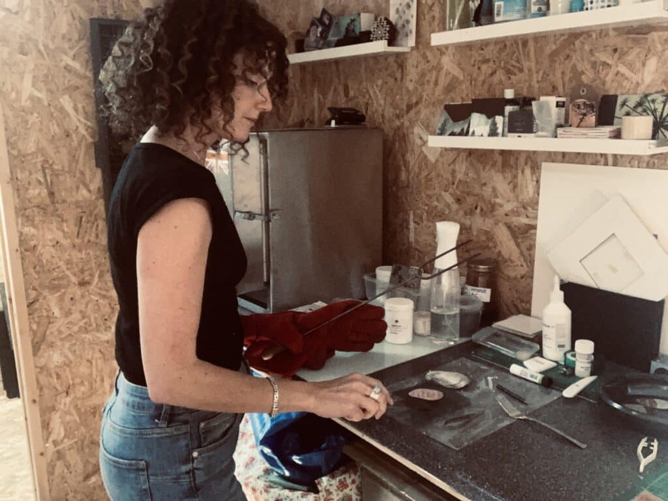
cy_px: 250
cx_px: 334
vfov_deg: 44.2
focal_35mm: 32
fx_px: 618
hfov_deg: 56.8
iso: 200
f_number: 2.2
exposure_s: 1/37
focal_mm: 2.87
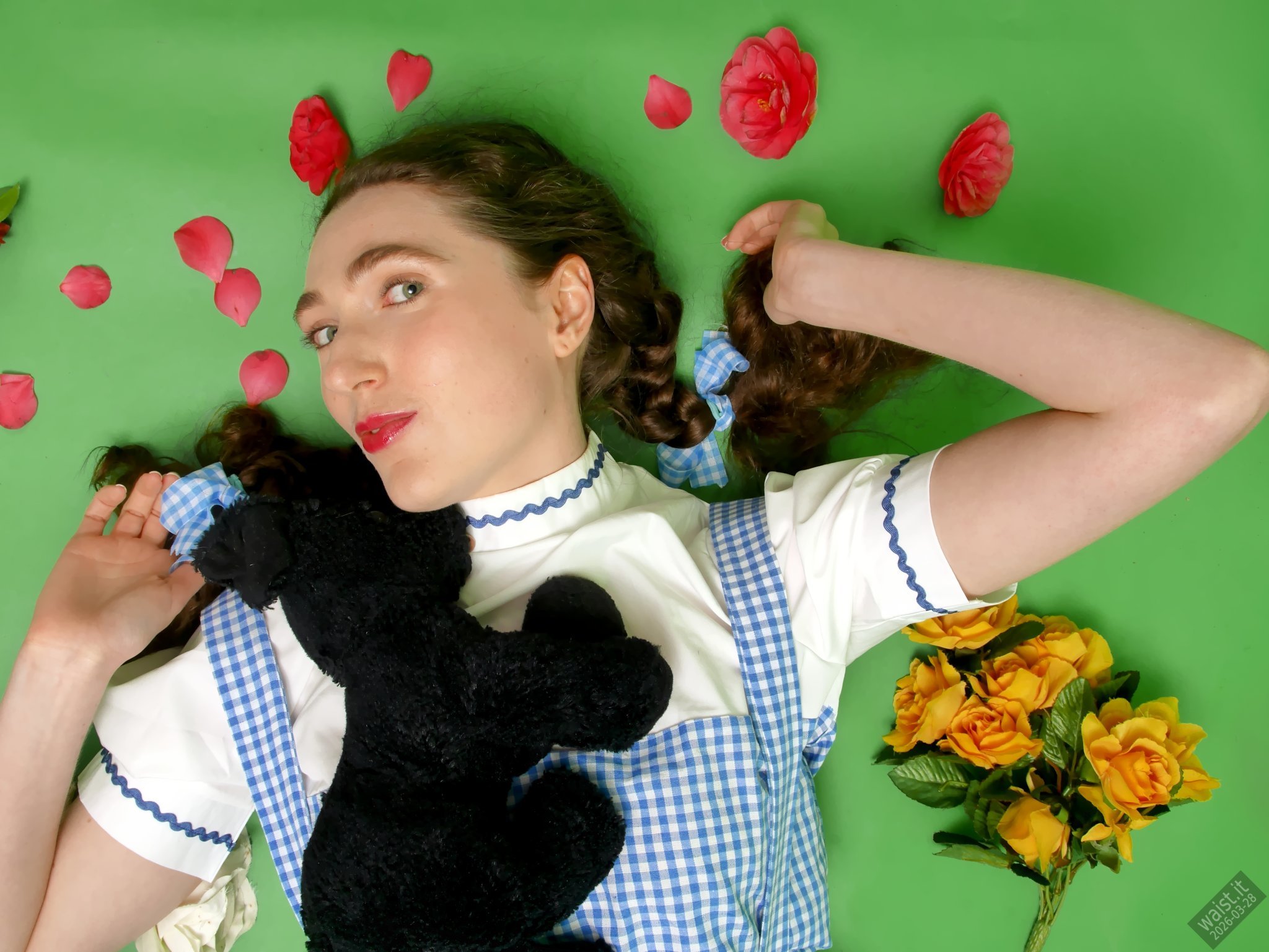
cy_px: 476
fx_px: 1467
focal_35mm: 40
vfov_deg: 36.0
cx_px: 634
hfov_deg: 46.8
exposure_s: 1/100
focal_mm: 20
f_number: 9
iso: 200
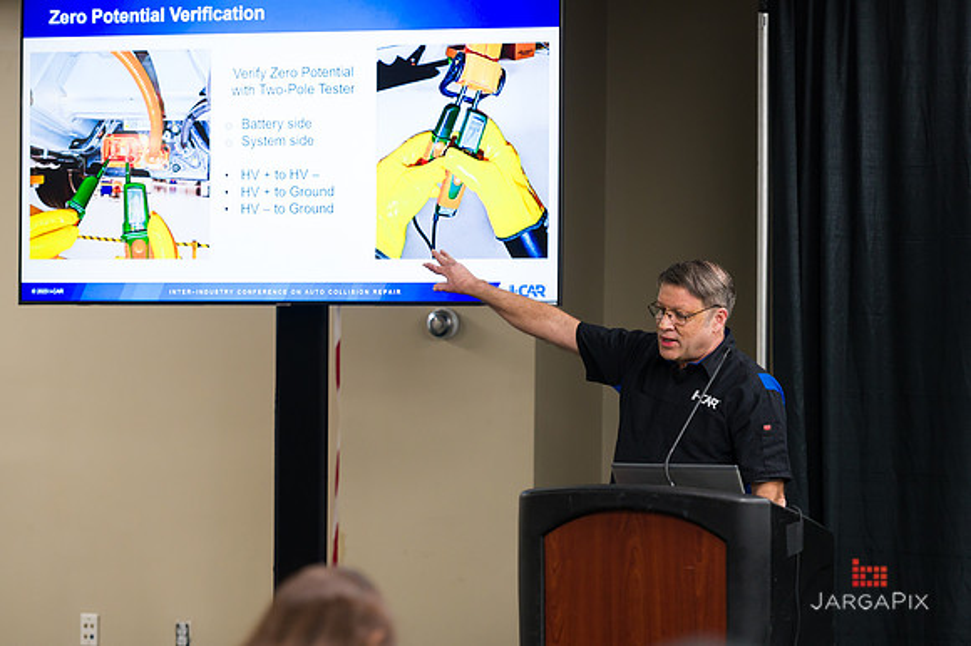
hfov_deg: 14.2
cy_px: 306
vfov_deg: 9.5
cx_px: 485
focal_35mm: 144
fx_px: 3892
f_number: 3.2
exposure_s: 1/200
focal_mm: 135
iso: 1250
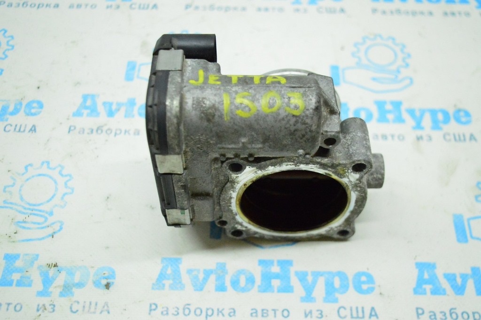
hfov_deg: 43.6
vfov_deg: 29.8
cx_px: 240
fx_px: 601
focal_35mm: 45
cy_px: 160
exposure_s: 1/500
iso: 6400
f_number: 4.2
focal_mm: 30
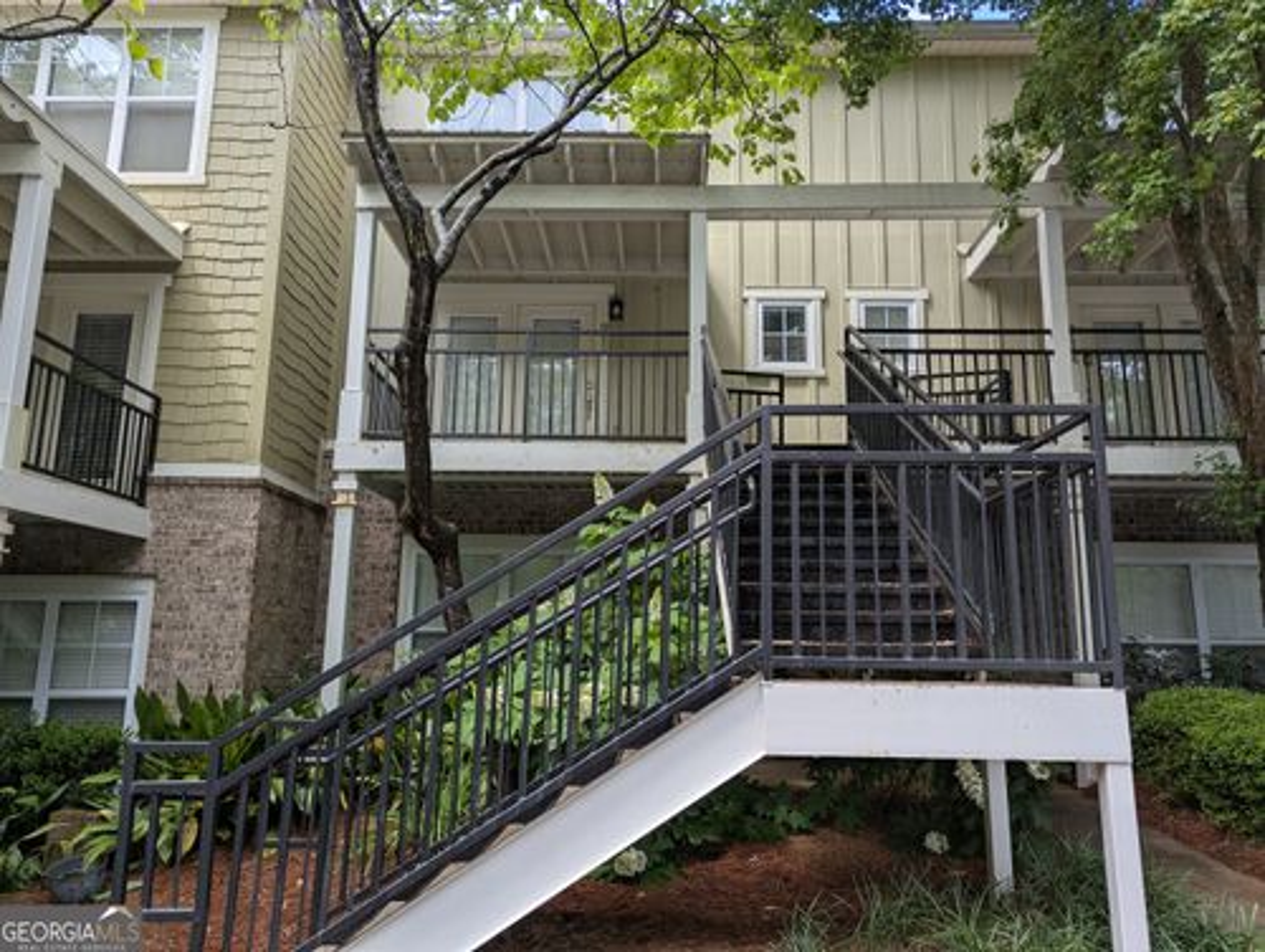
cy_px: 476
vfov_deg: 56.9
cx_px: 632
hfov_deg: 71.5
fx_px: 878
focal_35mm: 24
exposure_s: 1/482
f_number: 1.85
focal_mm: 6.81
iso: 43
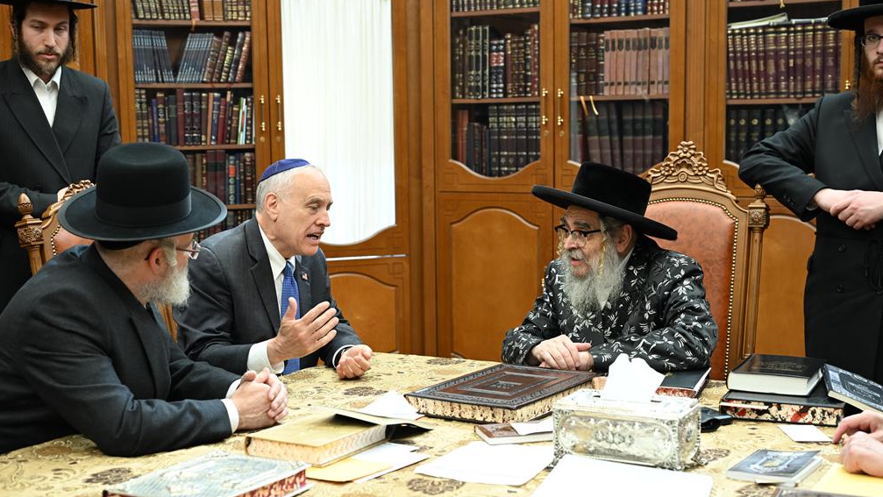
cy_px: 277
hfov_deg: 42.1
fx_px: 1148
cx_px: 438
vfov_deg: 24.4
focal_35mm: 49
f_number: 4
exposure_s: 1/200
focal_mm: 46
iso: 1000
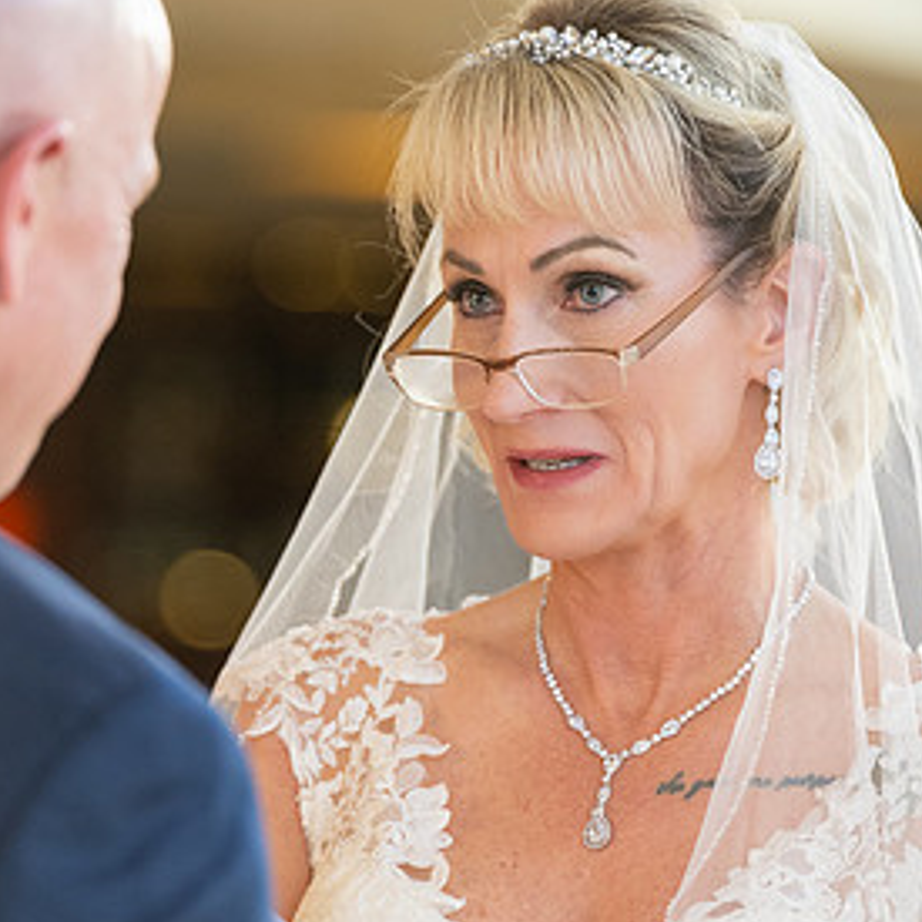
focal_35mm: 304
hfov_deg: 5.8
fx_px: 9161
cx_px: 442
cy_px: 526
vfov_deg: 5.8
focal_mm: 150
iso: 800
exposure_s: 1/250
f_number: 2.8
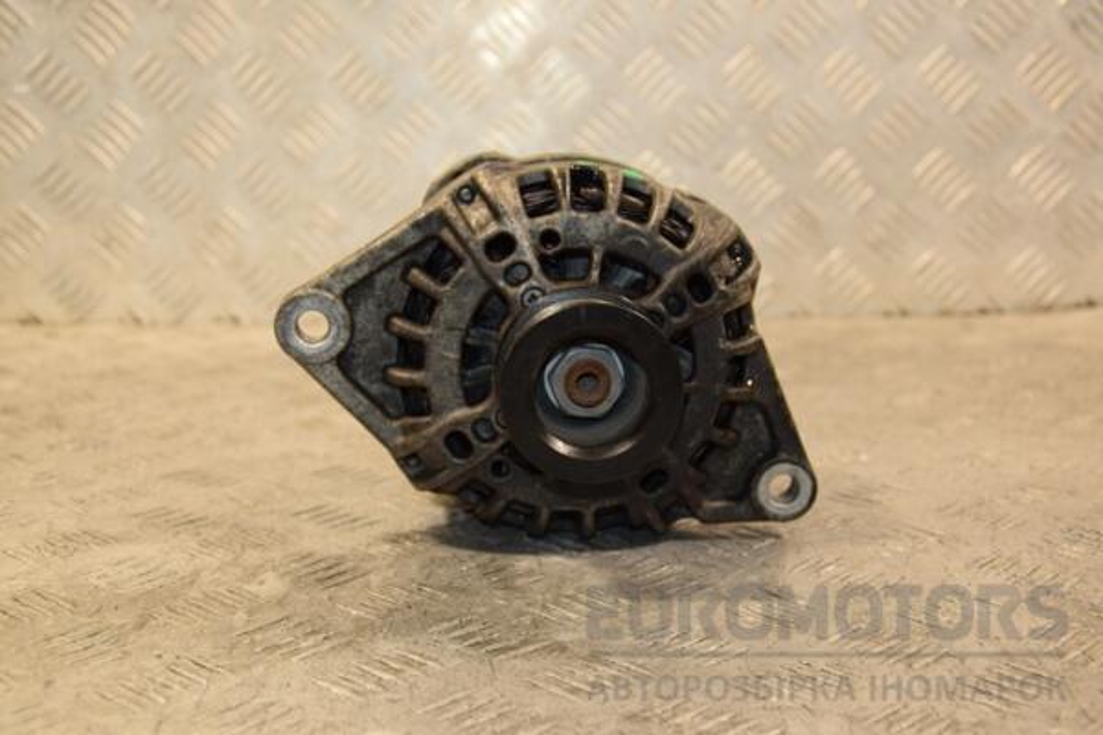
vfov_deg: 25.8
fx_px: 1608
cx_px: 552
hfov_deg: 37.9
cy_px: 368
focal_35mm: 52
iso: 800
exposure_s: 1/160
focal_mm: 35
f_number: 5
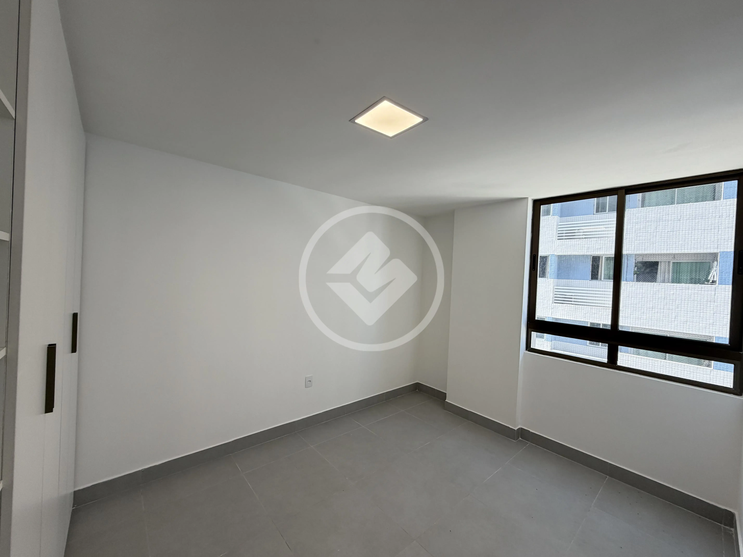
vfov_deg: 85.7
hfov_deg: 102.1
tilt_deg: -1.4
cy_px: 278
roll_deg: -2.1
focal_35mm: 14
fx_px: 300
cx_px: 372
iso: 64
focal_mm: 2.22
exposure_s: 1/121
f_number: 2.2
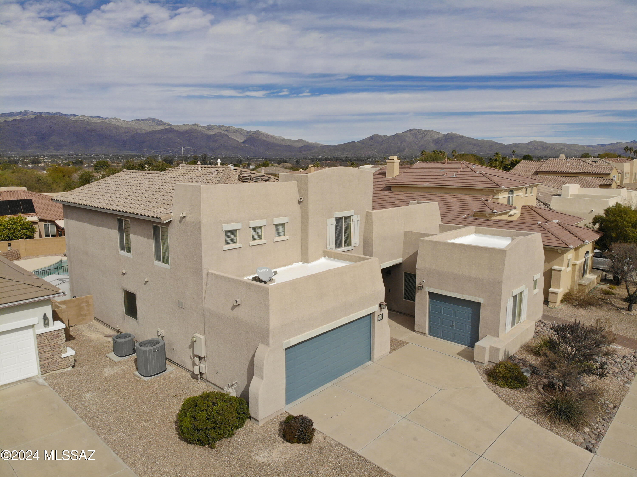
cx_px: 318
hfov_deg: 71.6
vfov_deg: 56.8
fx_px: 442
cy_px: 238
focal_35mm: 24
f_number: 2.8
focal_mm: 4.5
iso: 100
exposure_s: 1/2300
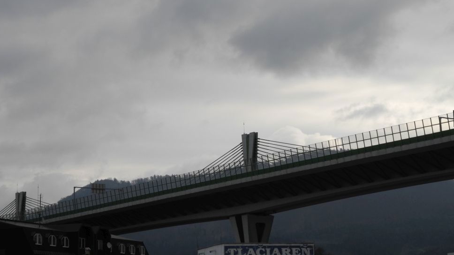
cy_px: 147
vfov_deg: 12.3
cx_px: 229
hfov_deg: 21.8
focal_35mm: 98
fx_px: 1179
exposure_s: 1/1000
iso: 100
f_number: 4
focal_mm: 18.1
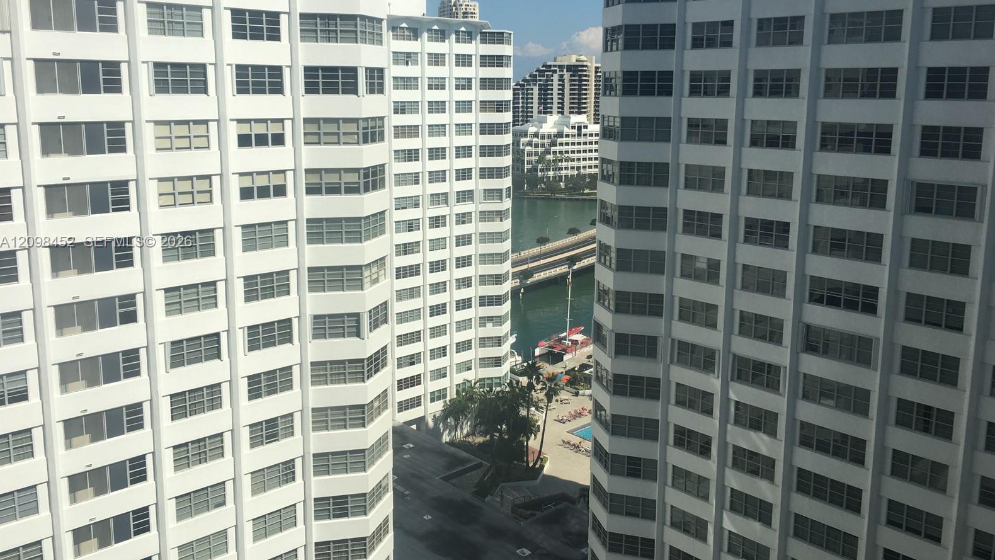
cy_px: 243
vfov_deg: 36.6
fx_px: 844
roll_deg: -0.8
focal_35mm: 32
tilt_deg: -9.5
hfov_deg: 61.0
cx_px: 500
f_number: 2.2
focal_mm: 4.15
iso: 25
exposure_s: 1/1183
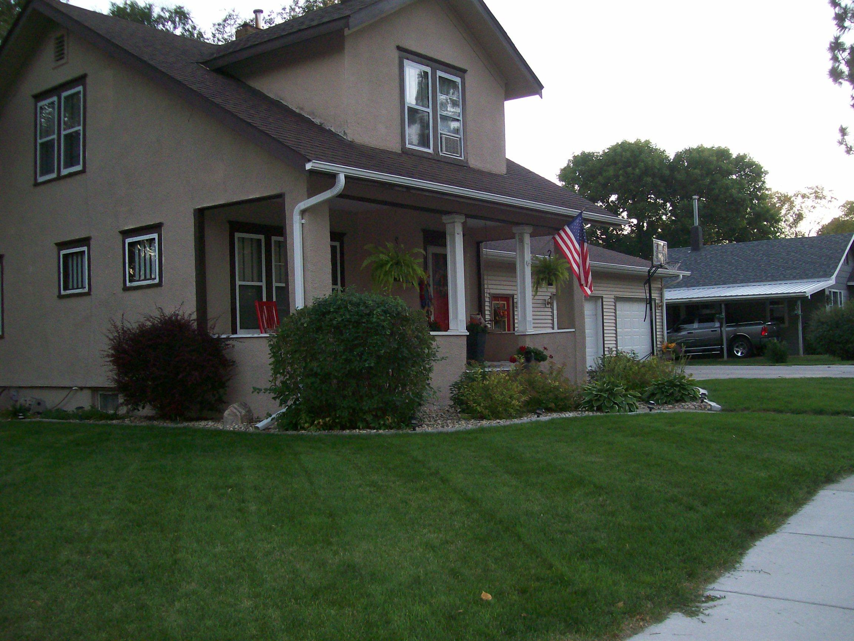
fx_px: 888
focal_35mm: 36
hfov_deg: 51.4
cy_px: 320
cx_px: 427
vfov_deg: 39.7
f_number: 2.7
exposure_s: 1/64
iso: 140
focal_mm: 6
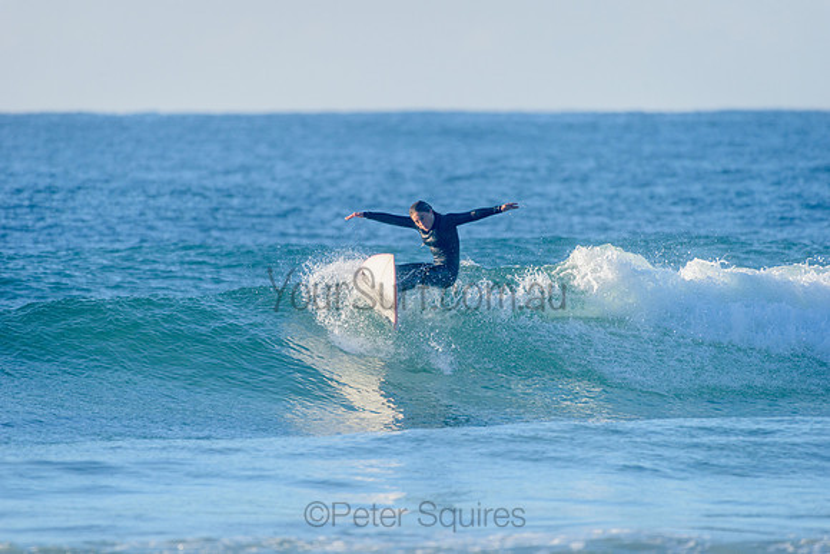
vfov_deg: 2.7
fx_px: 11537
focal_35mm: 500
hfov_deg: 4.1
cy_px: 277
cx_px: 415
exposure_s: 1/2000
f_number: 5.6
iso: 400
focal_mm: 500
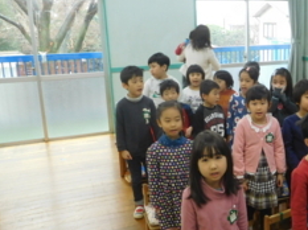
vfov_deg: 33.5
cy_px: 108
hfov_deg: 41.9
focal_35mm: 43
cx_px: 249
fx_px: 382
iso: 320
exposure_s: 1/30
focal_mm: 4.5
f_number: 3.4
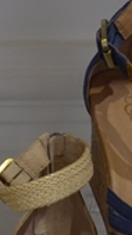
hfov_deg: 5.2
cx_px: -371
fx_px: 1301
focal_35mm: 209
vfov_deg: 10.3
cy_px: 131
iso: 400
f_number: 3.8
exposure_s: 1/100
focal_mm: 22
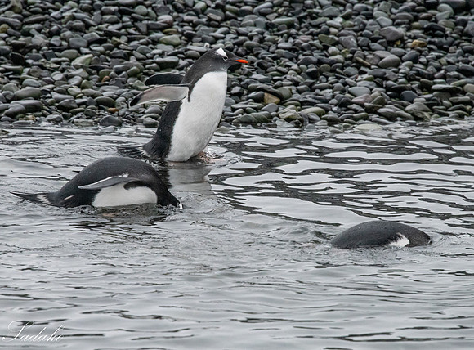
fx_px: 4507
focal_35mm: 331
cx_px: 235
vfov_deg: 4.4
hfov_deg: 6.0
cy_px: 193
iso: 3200
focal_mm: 250
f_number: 8
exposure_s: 1/320
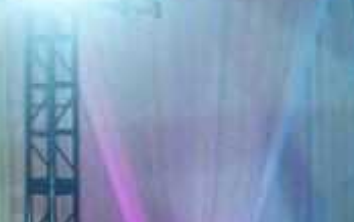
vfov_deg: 3.3
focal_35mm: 398
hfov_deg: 5.3
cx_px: 351
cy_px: 528
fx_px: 3842
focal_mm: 117
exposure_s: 1/400
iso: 3200
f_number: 4
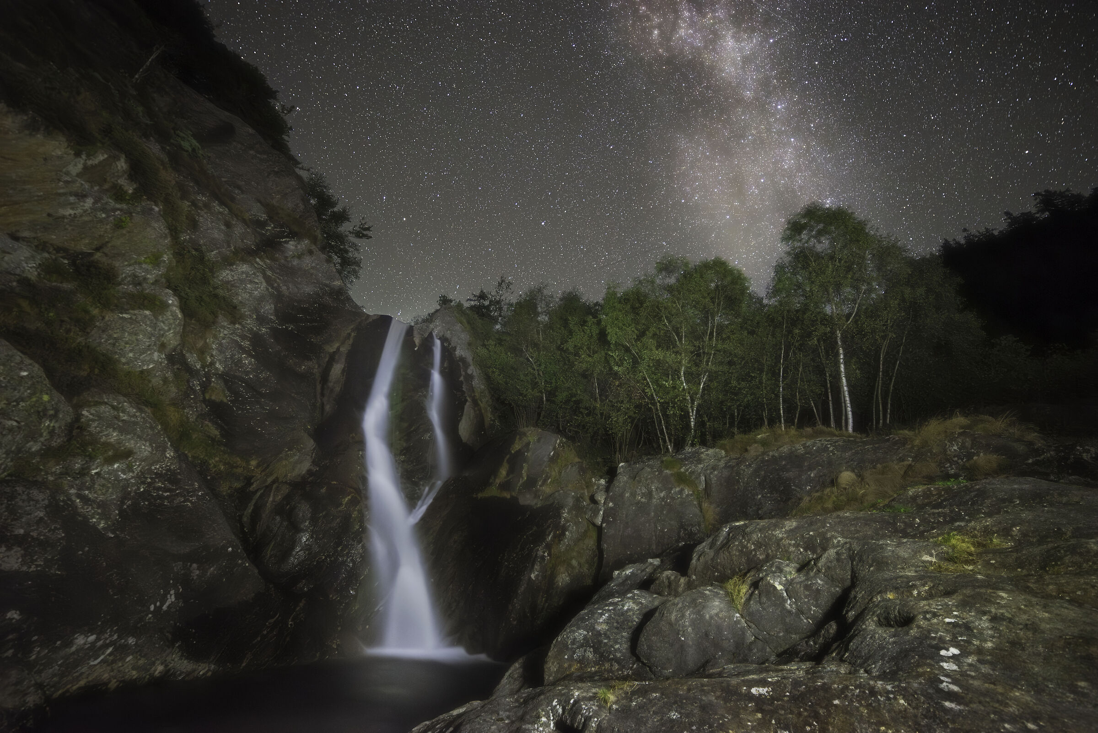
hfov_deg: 104.2
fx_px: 427
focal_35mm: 14
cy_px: 366
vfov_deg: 81.3
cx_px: 549
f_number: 2.8
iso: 3200
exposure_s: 30
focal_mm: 14
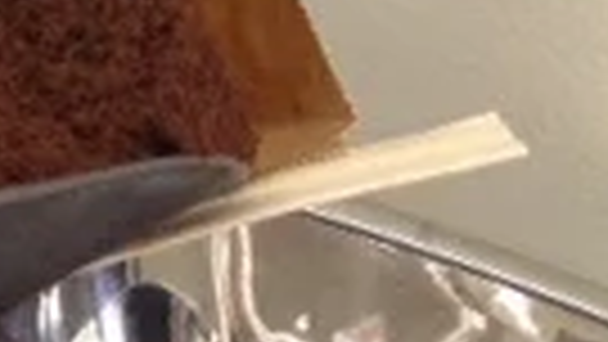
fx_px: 2757
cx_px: 270
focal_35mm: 171
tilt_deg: -51.9
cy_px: 796
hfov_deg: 12.6
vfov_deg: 6.8
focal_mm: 4.12
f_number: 2.4
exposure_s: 1/20
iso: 250
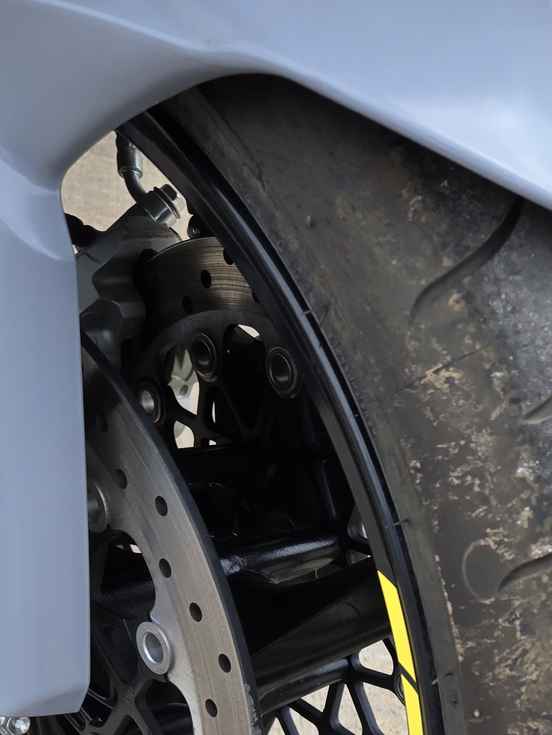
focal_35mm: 57
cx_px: 558
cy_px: 831
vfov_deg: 29.9
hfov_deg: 24.4
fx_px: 1212
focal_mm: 5.4
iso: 25
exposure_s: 1/732
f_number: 1.8
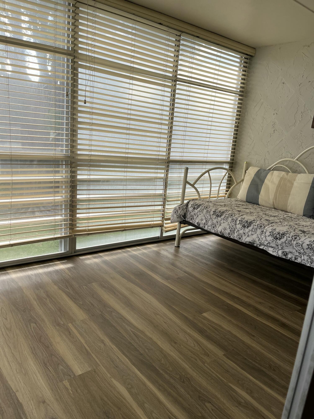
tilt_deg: -14.0
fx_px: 314
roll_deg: -4.3
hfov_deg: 53.1
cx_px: 157
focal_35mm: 26
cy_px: 210
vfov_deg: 67.3
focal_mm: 5.1
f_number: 1.6
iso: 50
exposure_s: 1/380
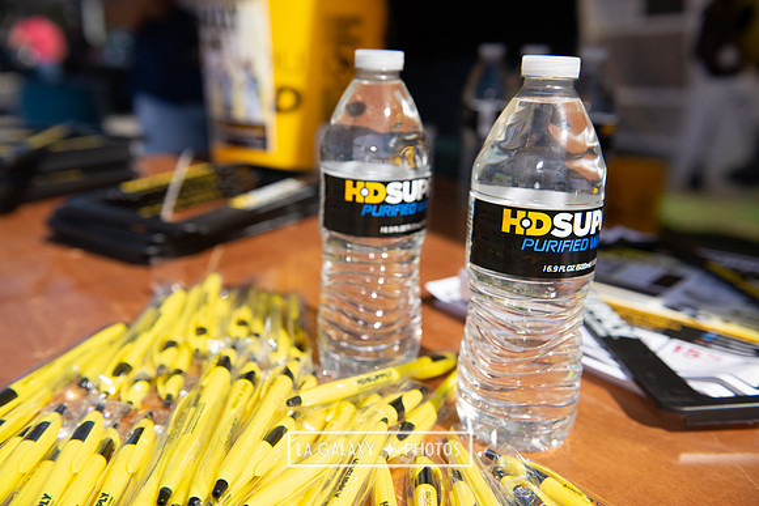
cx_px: 380
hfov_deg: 54.4
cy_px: 253
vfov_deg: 37.9
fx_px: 738
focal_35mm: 35
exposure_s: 1/3200
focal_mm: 35
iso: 250
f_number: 4
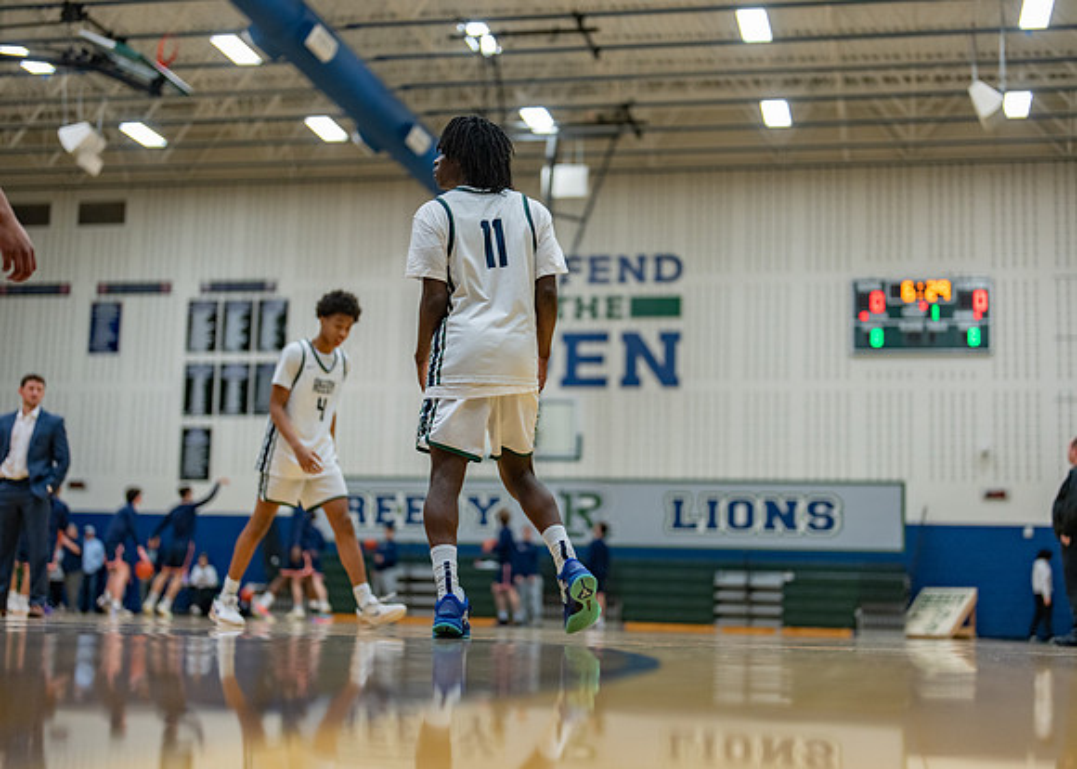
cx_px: 538
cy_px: 384
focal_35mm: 55
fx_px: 1681
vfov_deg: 25.8
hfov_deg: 35.5
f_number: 1.2
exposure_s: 1/1000
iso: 800
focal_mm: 50
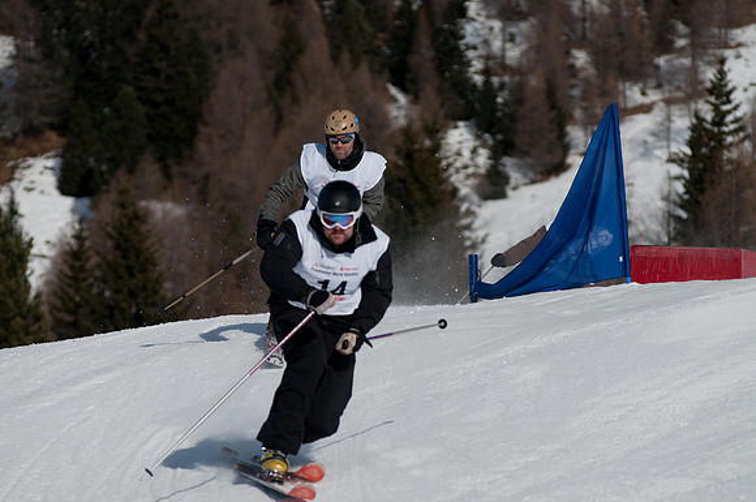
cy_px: 251
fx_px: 5347
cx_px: 378
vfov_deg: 5.4
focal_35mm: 255
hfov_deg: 8.1
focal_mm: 170
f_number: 3.5
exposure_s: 1/2000
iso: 200
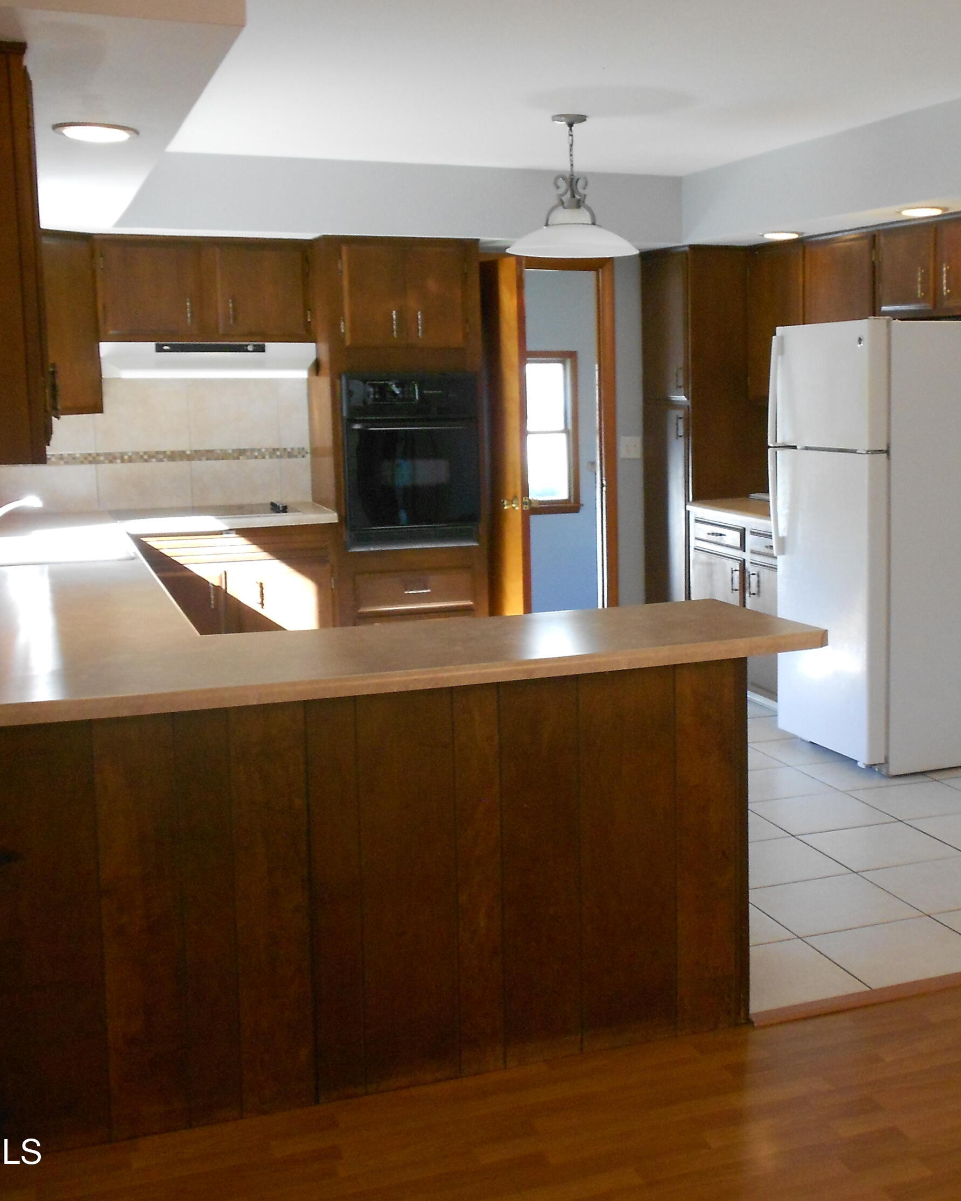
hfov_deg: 35.2
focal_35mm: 42
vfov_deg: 43.8
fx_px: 1493
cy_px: 602
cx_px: 670
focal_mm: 5.8
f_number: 3.6
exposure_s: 1/30
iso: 320
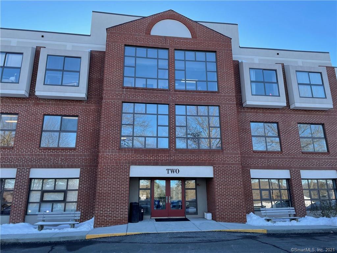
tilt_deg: +15.1
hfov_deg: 67.3
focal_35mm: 26
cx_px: 168
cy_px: 126
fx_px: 253
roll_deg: +1.1
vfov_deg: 53.1
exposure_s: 1/496
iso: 32
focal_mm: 4.2
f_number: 1.6
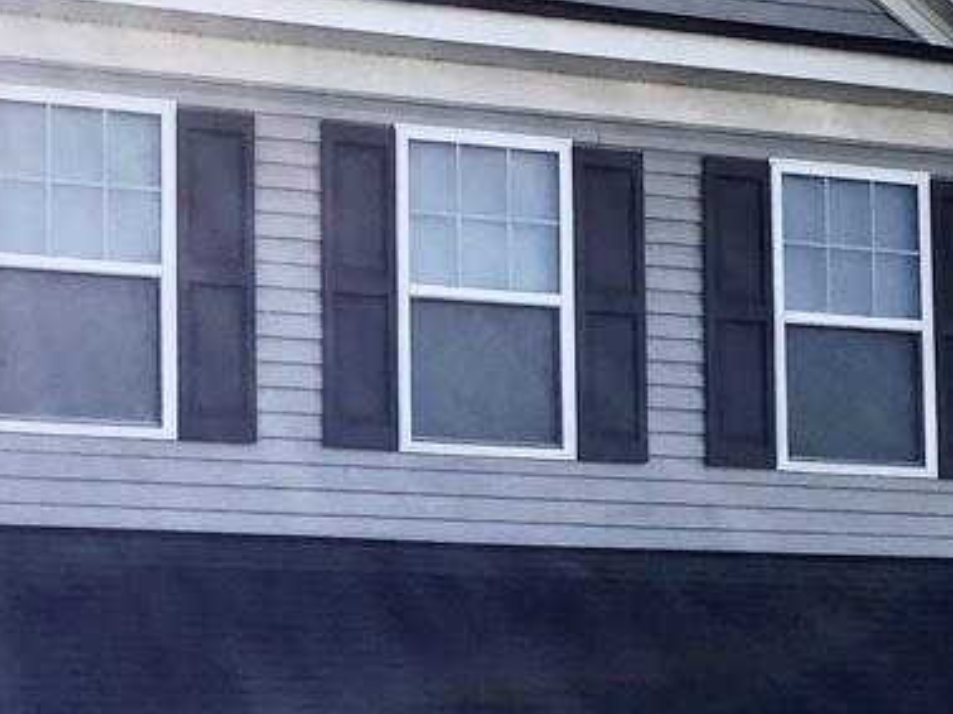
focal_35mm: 84
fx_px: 2311
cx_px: 81
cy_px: 553
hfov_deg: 22.7
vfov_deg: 17.4
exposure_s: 1/1664
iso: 25
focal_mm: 3.3
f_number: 2.4
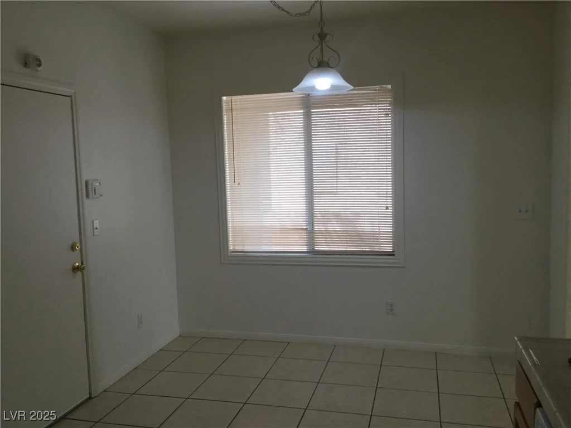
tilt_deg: -2.4
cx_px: 286
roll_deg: +0.5
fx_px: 511
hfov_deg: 58.4
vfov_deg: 45.4
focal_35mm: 31
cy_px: 214
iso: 25
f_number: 2.4
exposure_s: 1/30
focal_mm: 3.3
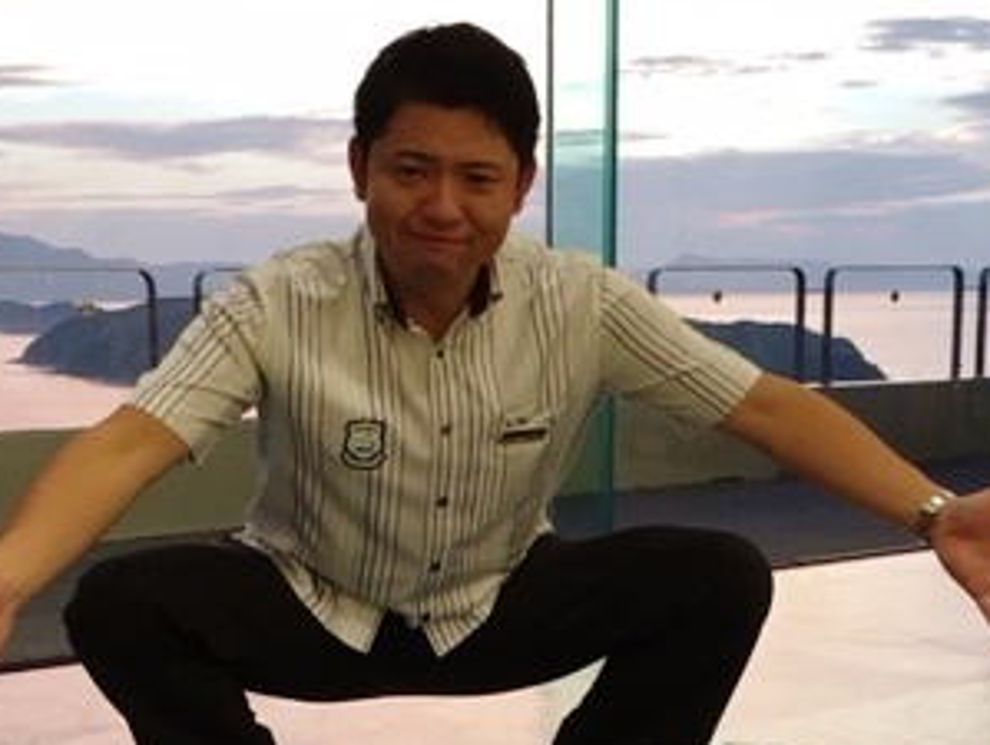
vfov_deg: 23.4
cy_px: 576
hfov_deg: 31.1
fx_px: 1775
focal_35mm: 62
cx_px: 454
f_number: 2.2
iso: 32
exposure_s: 1/30
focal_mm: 4.15
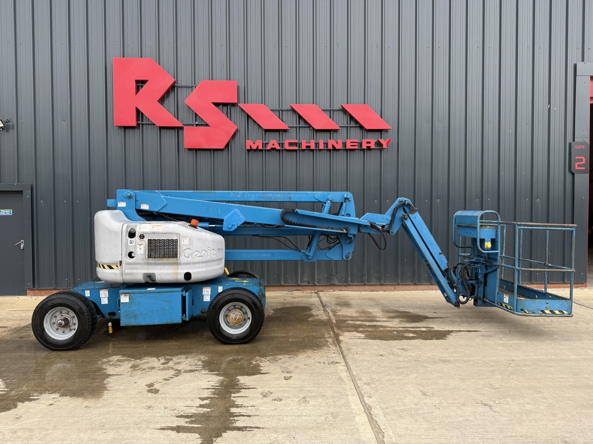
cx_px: 296
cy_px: 222
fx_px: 411
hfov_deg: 71.6
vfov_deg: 56.8
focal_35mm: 24
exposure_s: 1/757
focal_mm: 6.76
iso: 80
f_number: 1.78
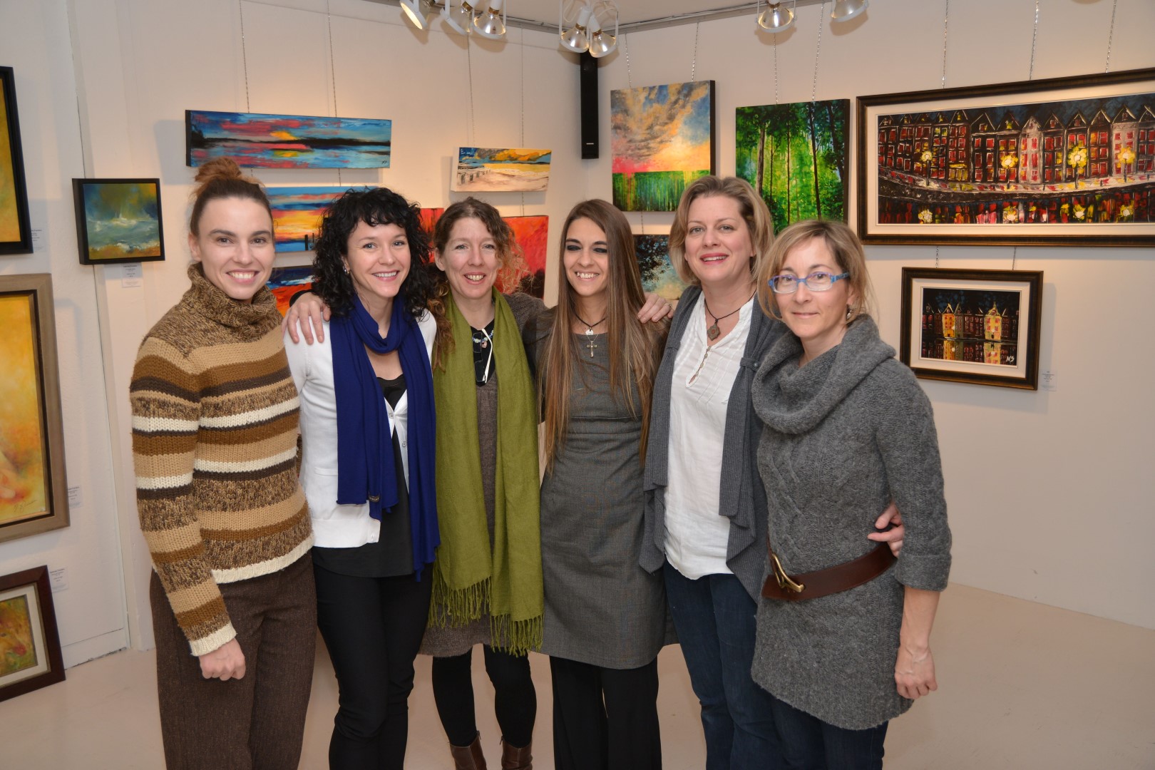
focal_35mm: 34
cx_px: 578
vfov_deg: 38.9
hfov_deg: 55.8
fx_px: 1091
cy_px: 385
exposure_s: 1/250
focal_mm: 34
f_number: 6.3
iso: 640
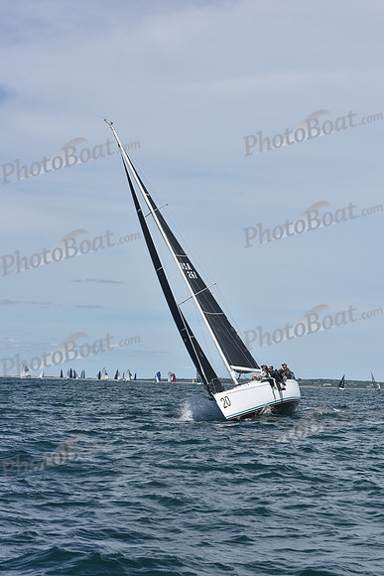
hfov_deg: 17.1
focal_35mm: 80
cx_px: 192
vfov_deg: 25.4
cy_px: 288
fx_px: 1279
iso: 250
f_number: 11
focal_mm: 80
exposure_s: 1/800
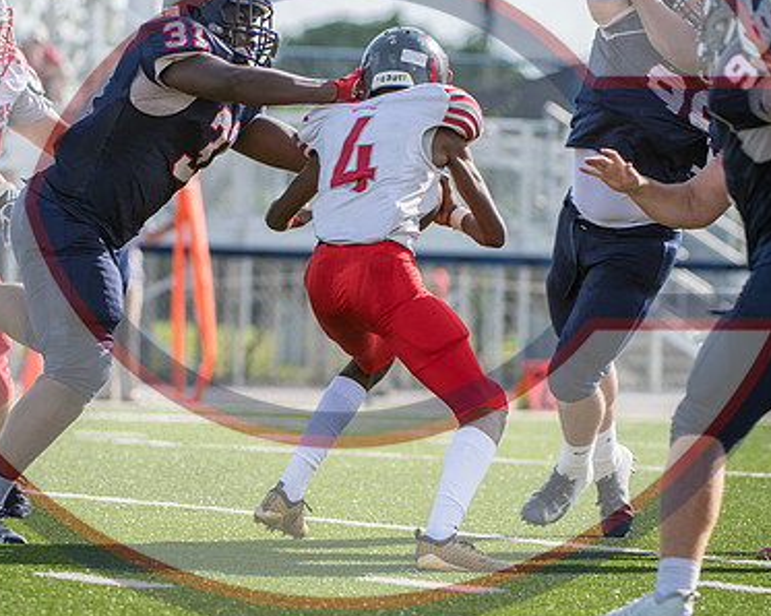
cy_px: 214
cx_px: 316
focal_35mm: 361
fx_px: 8233
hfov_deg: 5.4
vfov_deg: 4.3
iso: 200
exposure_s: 1/1000
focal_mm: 200
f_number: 4
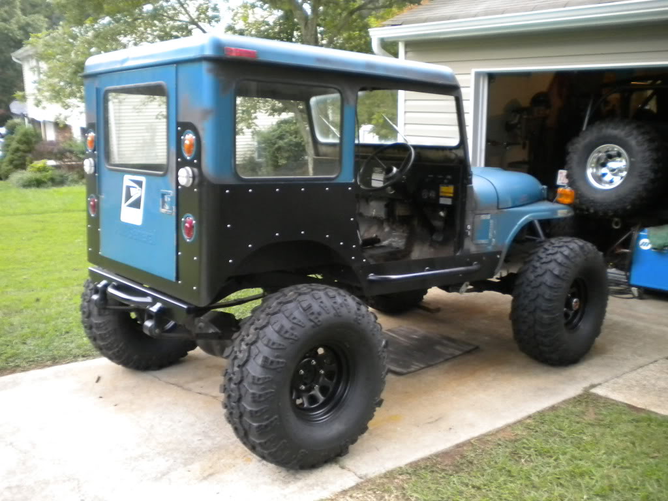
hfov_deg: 52.6
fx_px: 675
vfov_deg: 40.7
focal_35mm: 35
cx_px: 334
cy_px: 250
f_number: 3.1
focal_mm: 6.3
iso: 400
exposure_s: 1/112
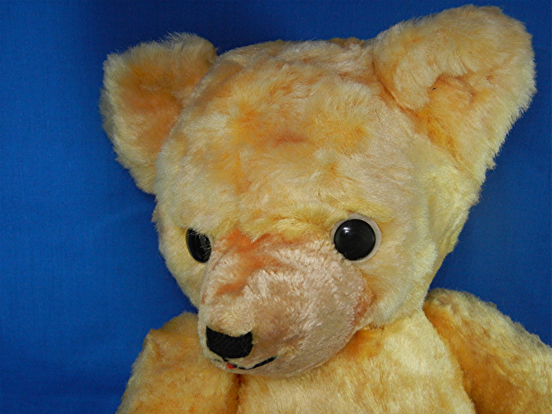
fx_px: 622
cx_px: 276
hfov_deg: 47.9
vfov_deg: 36.8
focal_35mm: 39
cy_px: 207
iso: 419
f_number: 7.4
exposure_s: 1/30
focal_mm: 7.1
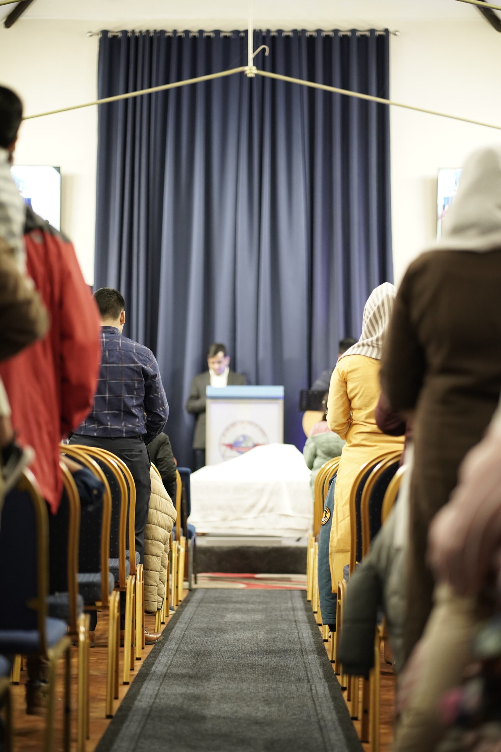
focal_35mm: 85
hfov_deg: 16.1
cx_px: 250
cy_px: 376
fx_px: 1774
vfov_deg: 23.9
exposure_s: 1/250
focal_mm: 85
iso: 3200
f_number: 1.8
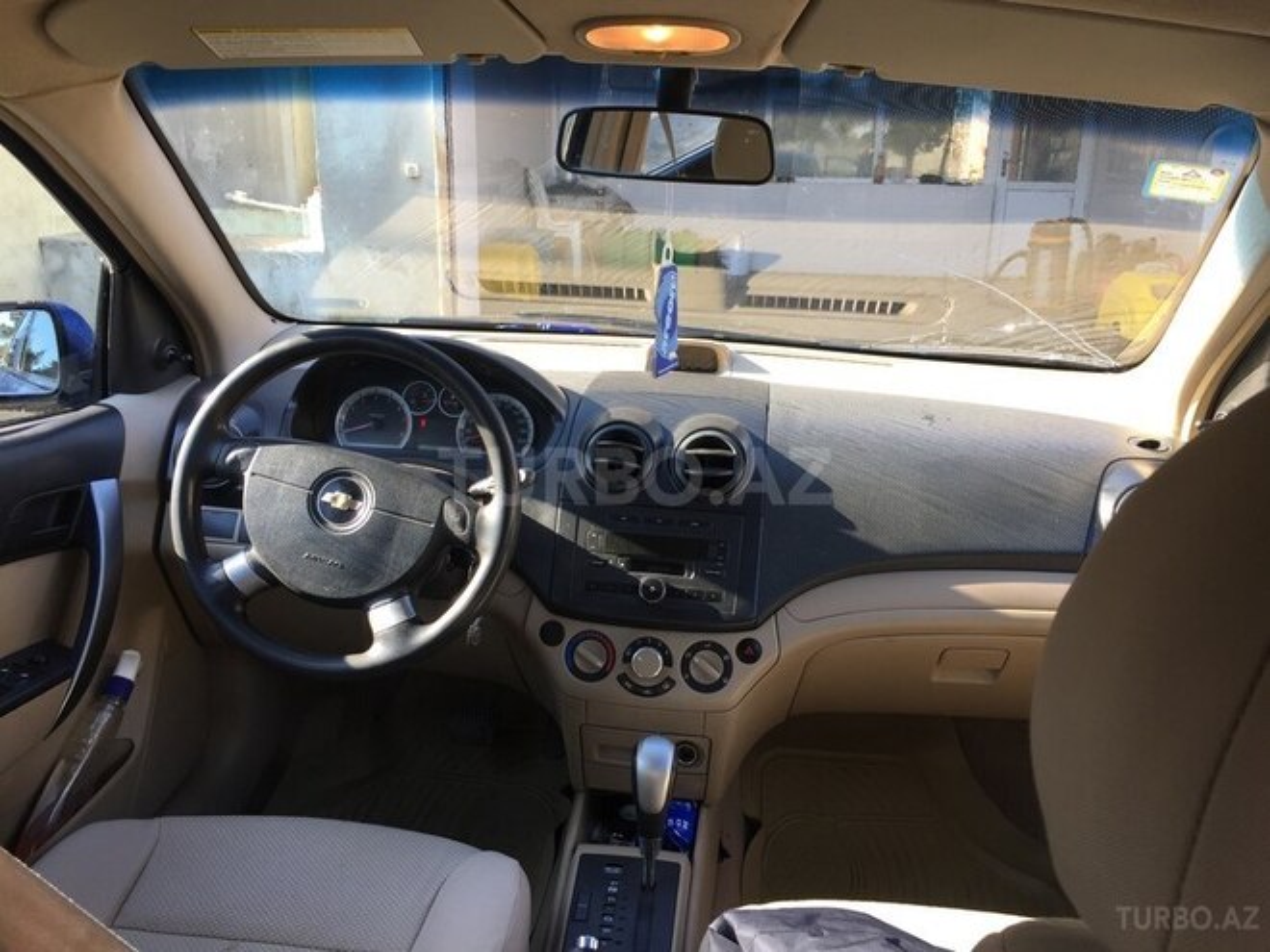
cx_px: 635
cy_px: 476
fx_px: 1064
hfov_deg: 61.7
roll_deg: -1.1
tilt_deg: -16.4
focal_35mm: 29
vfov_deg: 48.2
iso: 32
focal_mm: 4.15
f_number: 2.2
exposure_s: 1/123
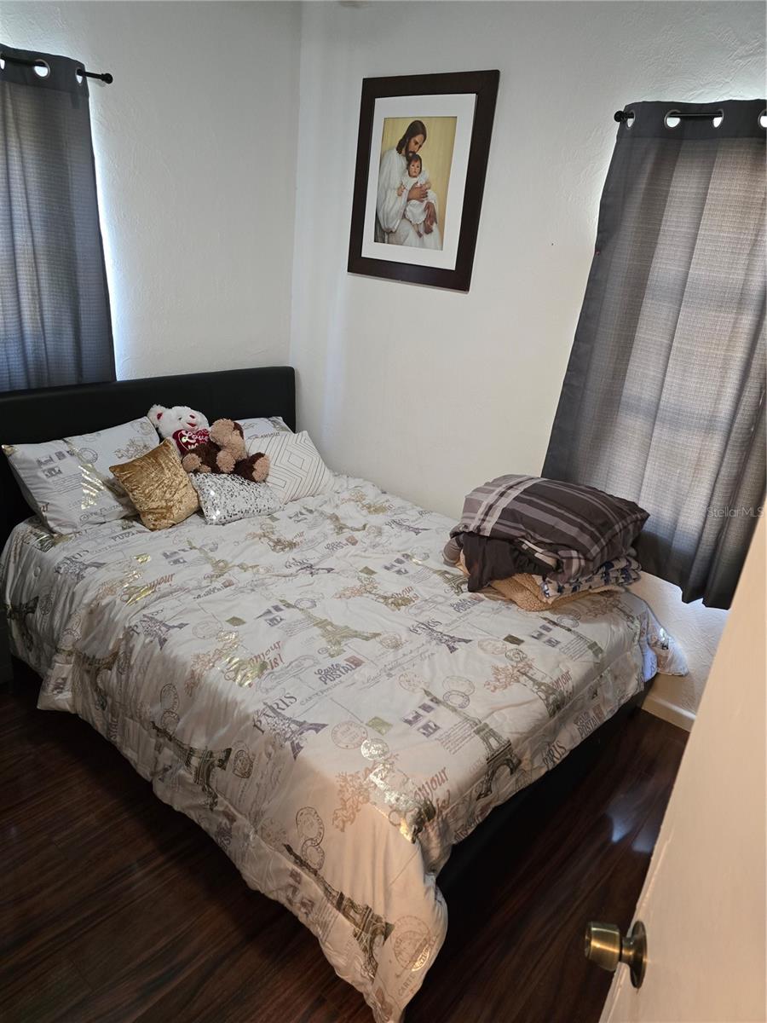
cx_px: 384
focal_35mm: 23
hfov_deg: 58.9
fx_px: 679
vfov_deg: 73.9
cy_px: 512
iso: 640
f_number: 1.7
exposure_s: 1/60
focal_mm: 6.3
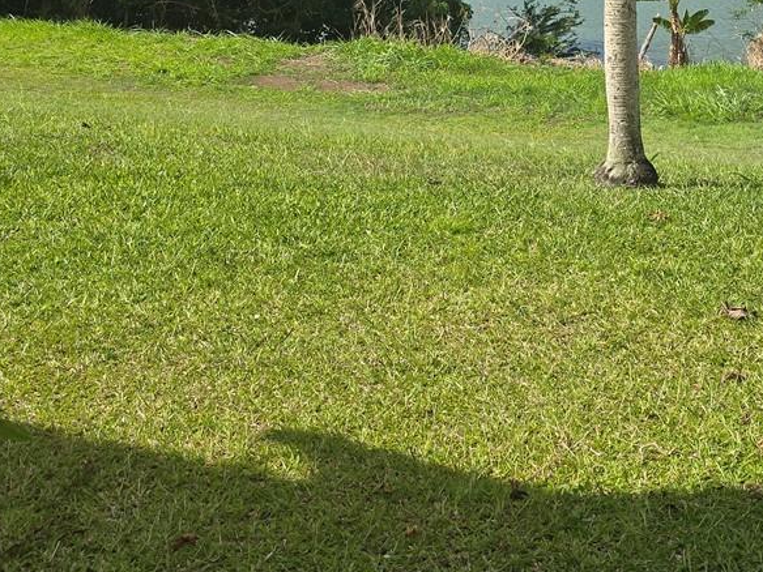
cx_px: 657
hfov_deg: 29.7
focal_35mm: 63
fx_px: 1389
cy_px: -128
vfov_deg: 21.5
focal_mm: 6.3
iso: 12
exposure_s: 1/728
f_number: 1.7
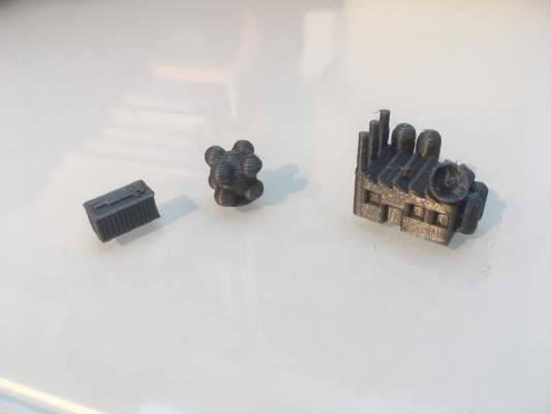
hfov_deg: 61.6
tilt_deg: -39.8
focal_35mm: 29
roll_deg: +2.5
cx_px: 276
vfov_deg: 48.2
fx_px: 462
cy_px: 207
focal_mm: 4.15
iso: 32
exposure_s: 1/100
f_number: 2.2
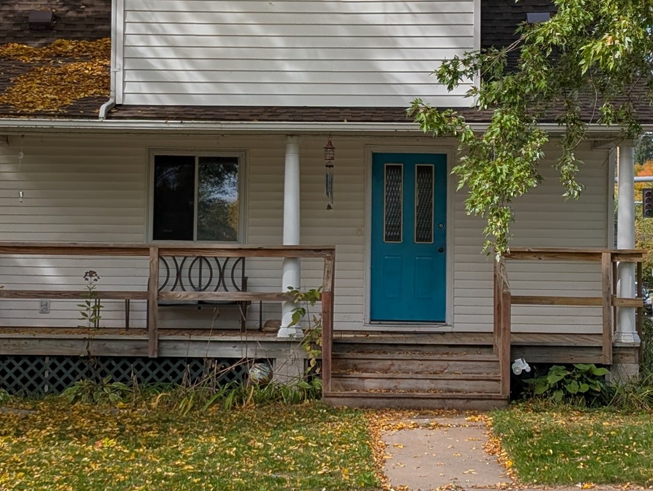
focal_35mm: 98
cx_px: 264
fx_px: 1851
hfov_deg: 20.0
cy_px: 184
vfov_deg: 15.1
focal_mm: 6.9
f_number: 1.68
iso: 20
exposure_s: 1/1064
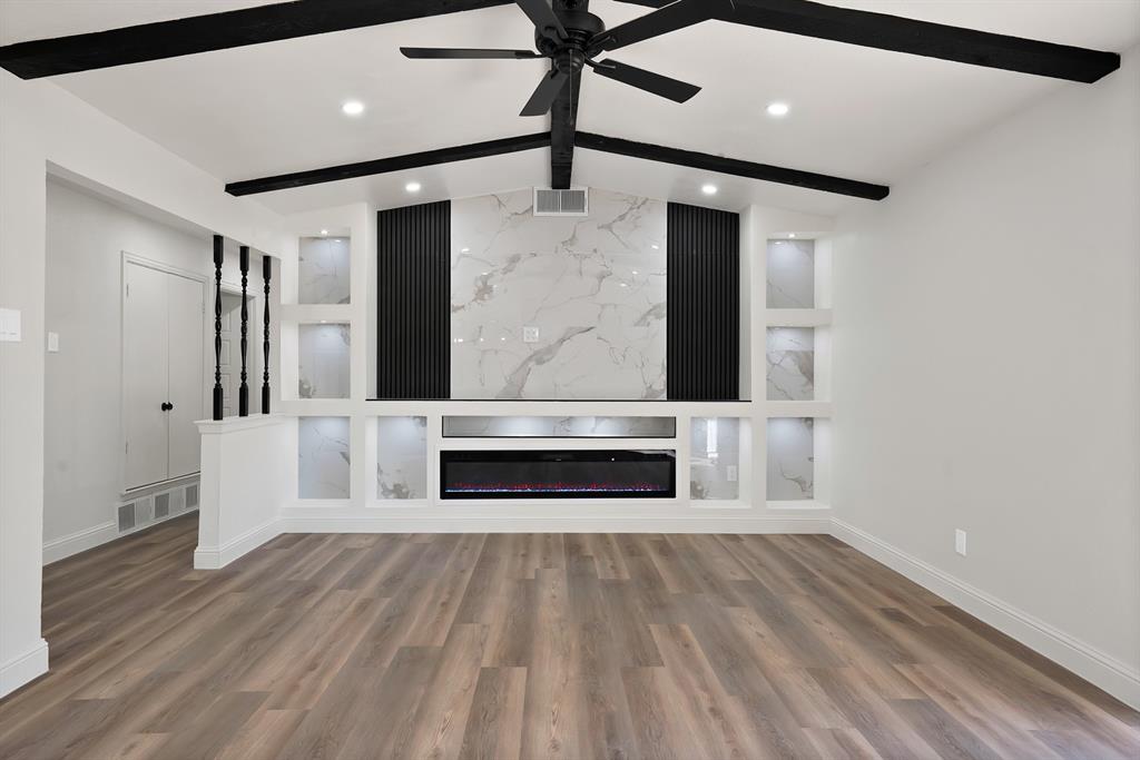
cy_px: 380
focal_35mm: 21
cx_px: 570
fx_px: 665
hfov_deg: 81.2
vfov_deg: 59.5
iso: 640
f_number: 9
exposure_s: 1/15
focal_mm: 21
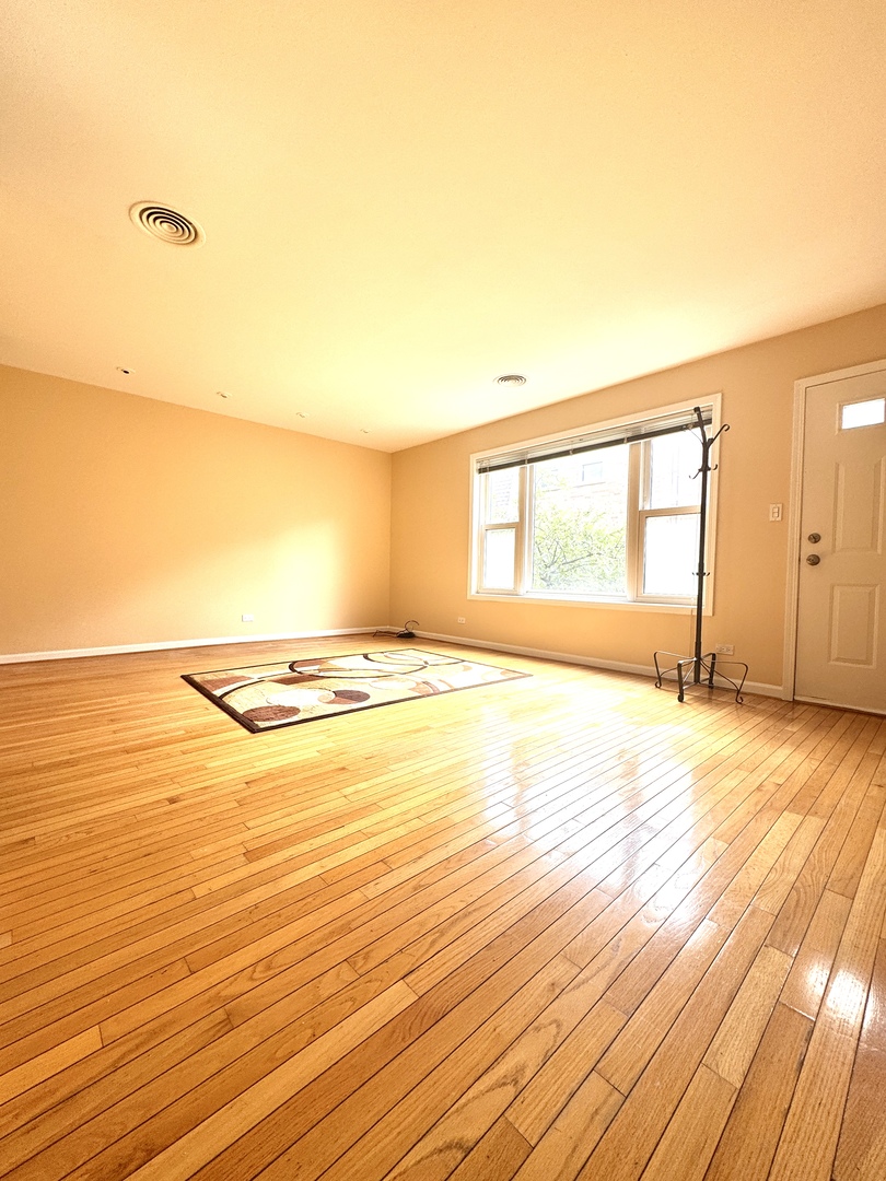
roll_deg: -1.0
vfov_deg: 102.1
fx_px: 478
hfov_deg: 85.7
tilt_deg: -1.6
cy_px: 590
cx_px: 443
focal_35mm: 14
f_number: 2.2
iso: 50
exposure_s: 1/99
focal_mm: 2.22
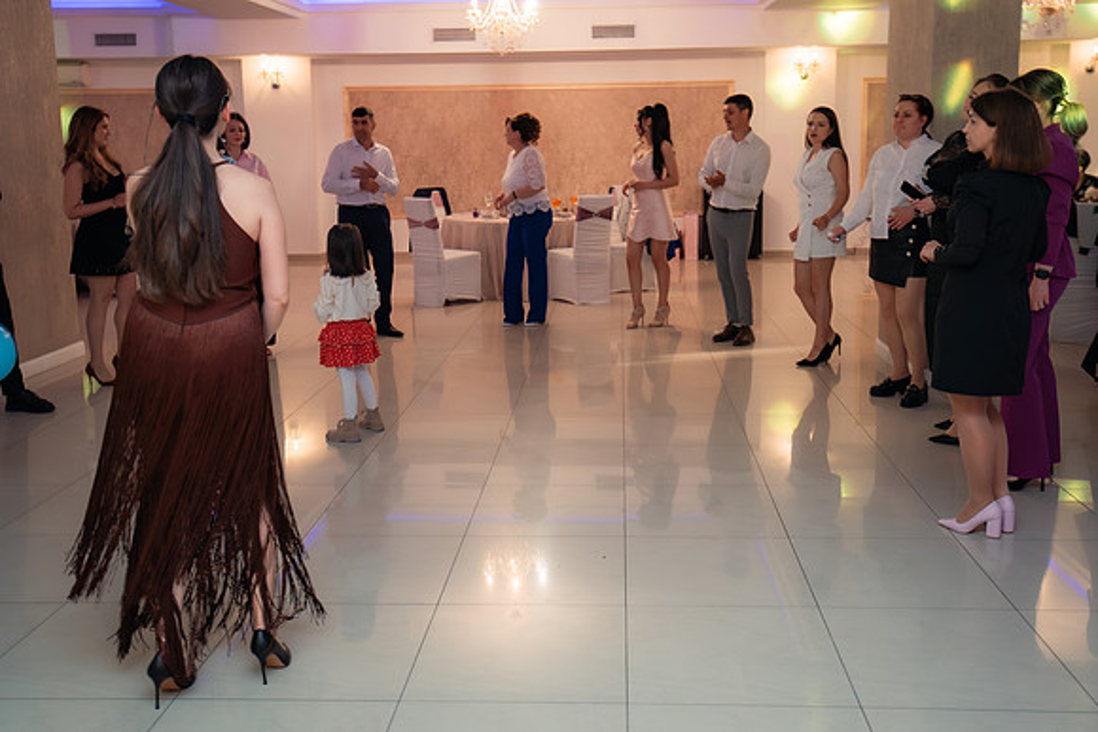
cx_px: 563
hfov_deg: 52.6
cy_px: 321
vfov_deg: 36.4
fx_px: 1112
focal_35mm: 36
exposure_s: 1/200
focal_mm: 30
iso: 1600
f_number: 2.8
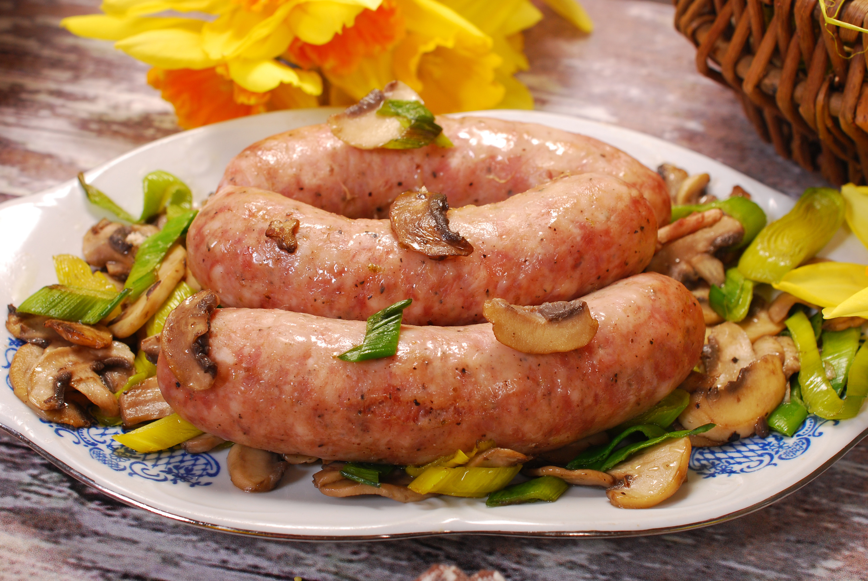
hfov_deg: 33.4
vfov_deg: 22.7
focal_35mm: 60
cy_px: 290
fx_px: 1448
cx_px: 434
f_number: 9
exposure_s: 1/160
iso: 200
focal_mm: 40
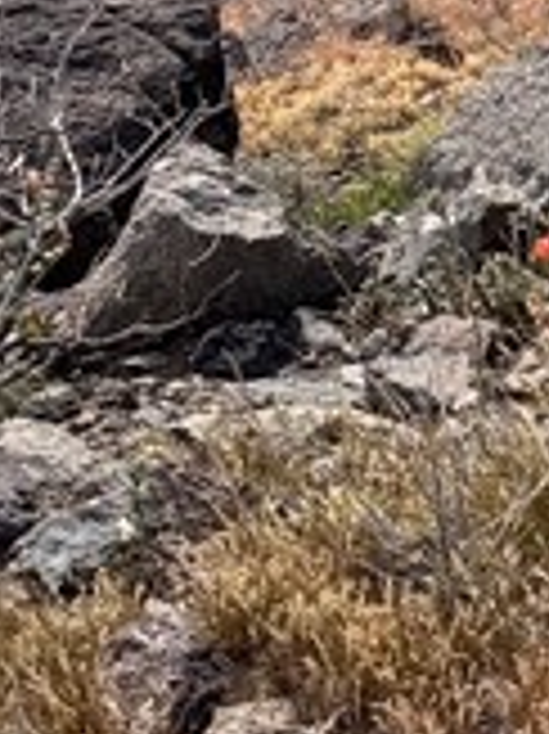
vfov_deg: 12.8
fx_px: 3197
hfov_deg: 8.6
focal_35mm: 151
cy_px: -153
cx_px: 1467
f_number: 1.78
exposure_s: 1/4608
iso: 80
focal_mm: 6.76
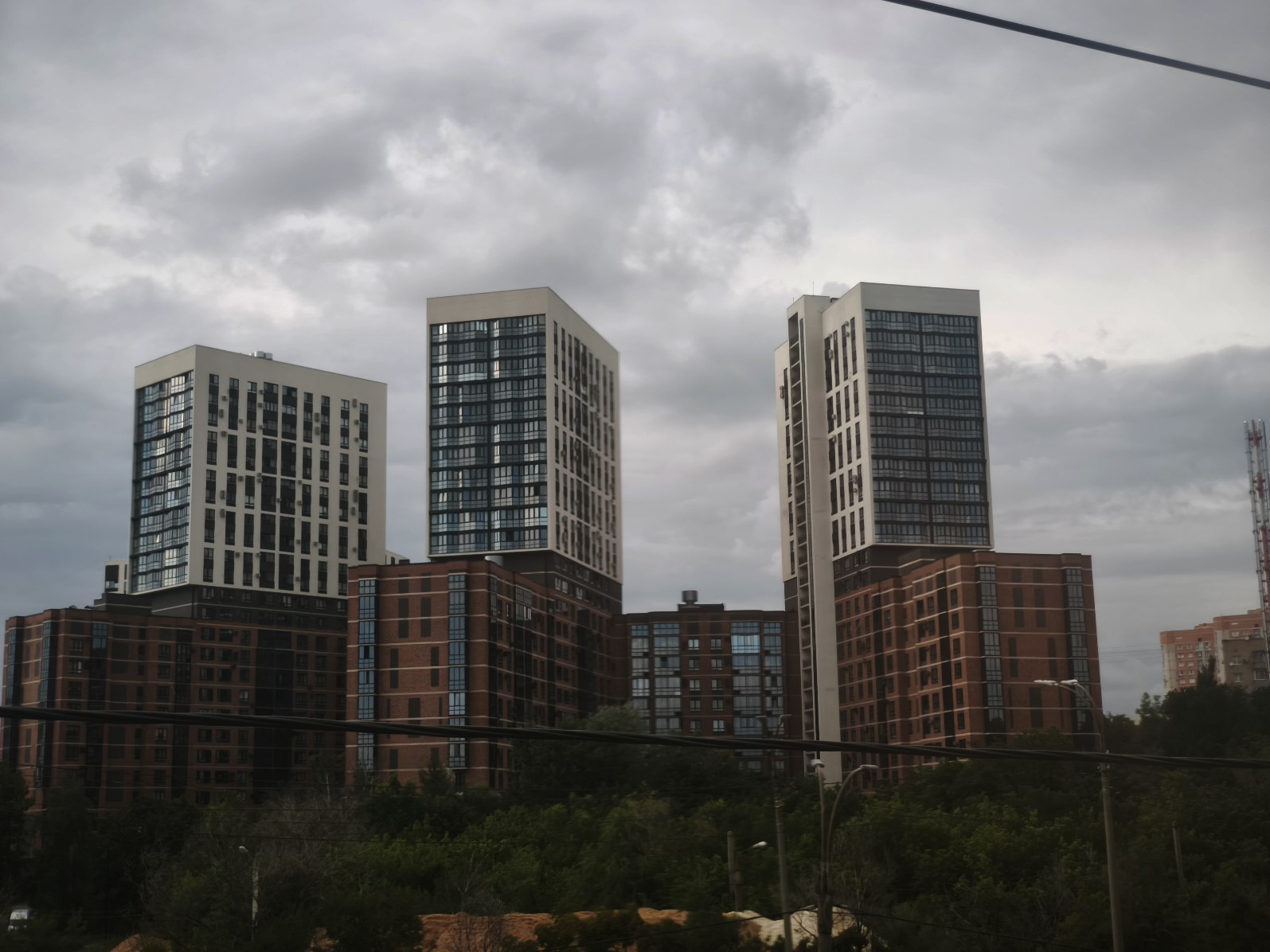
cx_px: 635
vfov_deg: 29.1
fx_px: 1834
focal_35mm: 50
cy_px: 476
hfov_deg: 38.2
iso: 200
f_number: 1.9
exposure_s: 1/499
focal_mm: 7.1
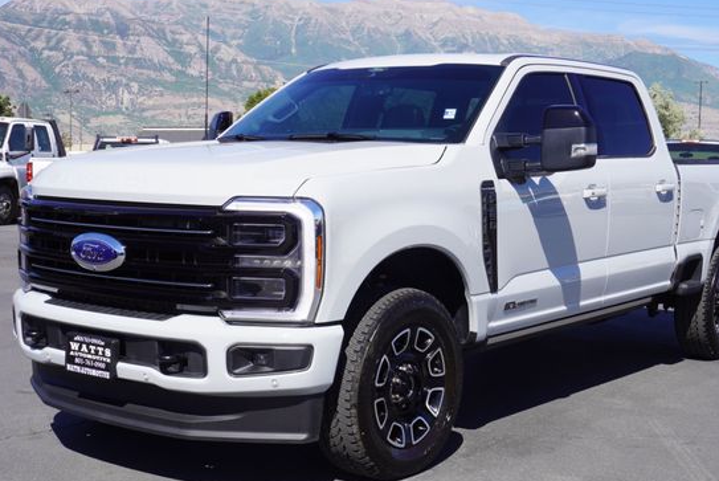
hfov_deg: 37.5
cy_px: 265
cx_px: 392
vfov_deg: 25.6
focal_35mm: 53
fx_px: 1059
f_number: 10
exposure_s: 1/125
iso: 100
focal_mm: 30
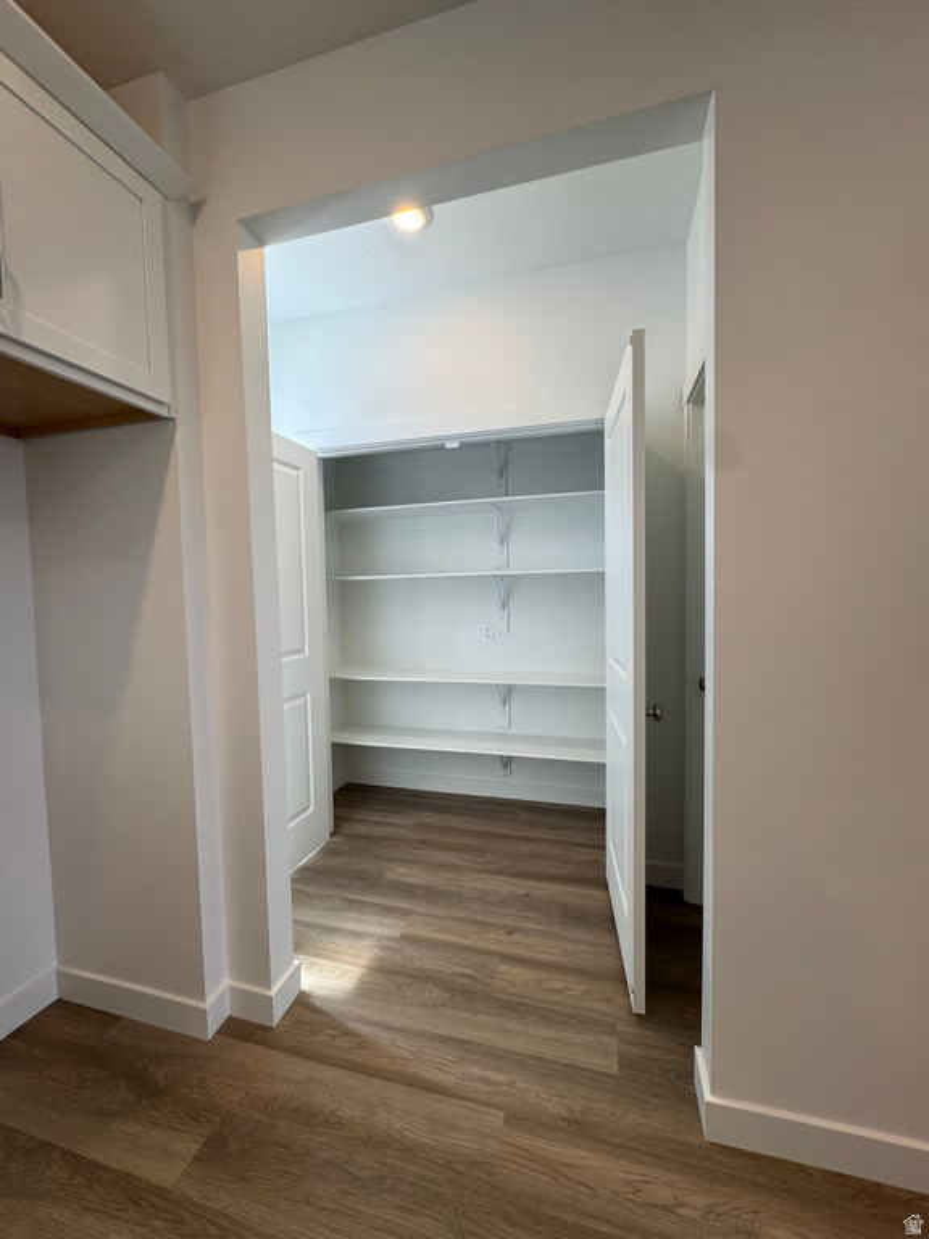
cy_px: 620
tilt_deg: -2.6
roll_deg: +1.2
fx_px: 501
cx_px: 464
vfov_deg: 102.1
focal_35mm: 14
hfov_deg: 85.7
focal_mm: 2.22
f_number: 2.2
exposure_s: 1/120
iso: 40
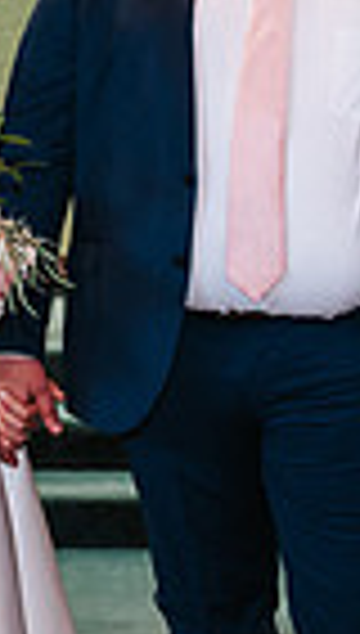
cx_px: 117
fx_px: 2799
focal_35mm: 166
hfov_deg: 7.4
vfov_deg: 12.9
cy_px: 318
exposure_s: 1/125
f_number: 3.2
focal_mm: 35
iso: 900
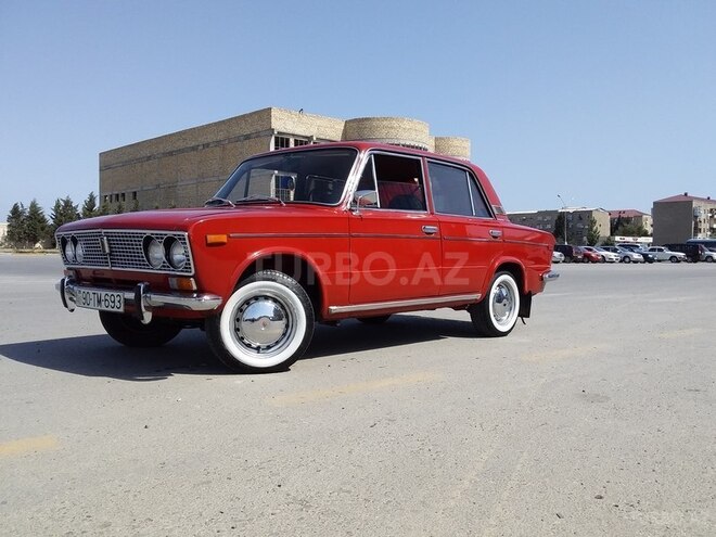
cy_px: 268
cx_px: 358
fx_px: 641
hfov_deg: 58.4
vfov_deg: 45.4
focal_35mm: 31
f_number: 2.2
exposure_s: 1/1805
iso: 40
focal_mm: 3.3
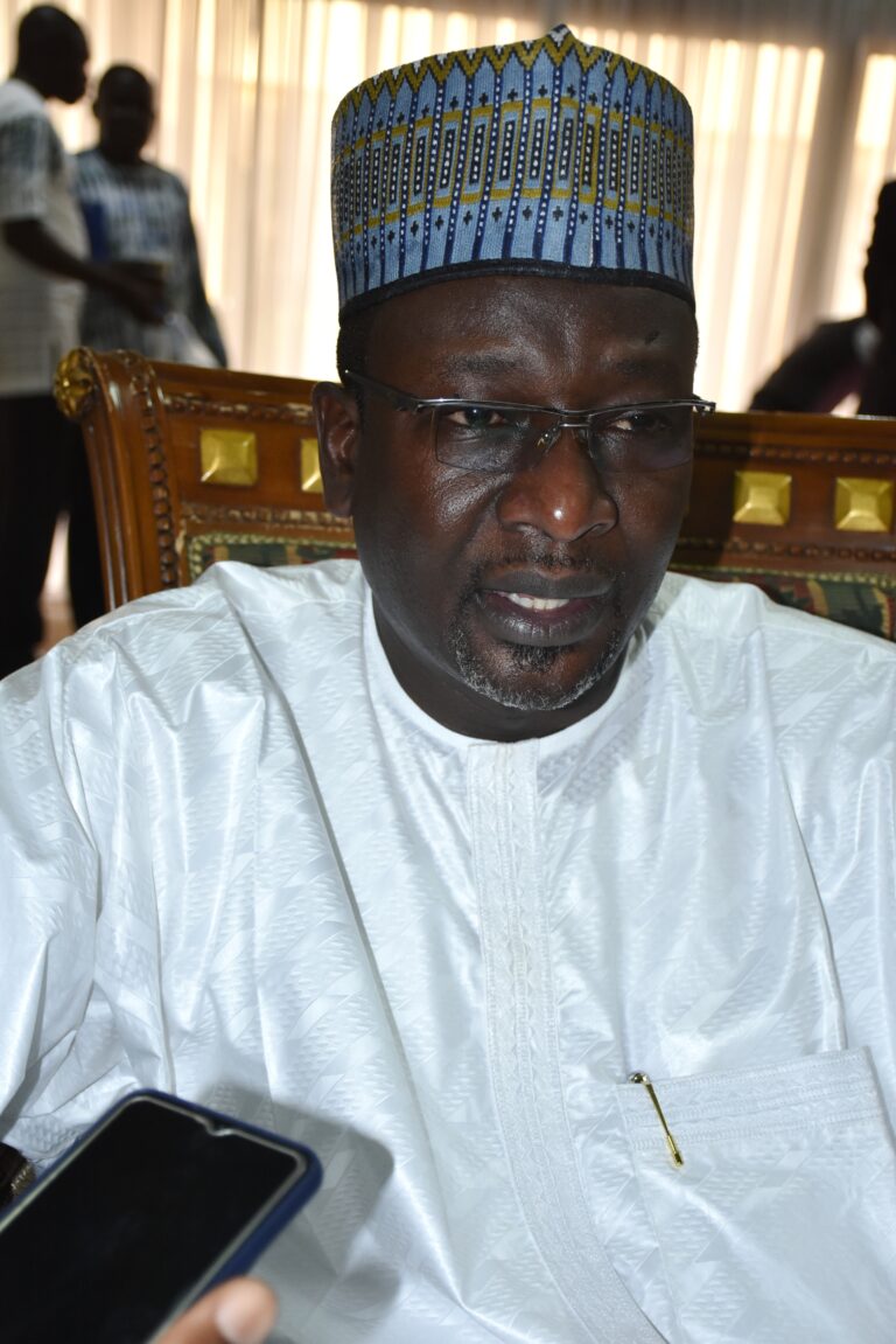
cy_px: 672
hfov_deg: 25.8
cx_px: 448
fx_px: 1959
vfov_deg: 37.8
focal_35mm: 52
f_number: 4.2
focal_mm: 35
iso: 1000
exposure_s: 1/60
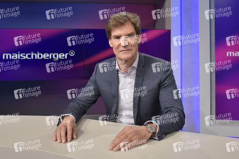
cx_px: 120
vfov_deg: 46.3
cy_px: 80
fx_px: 186
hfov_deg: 65.5
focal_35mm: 28
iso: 2500
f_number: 6.3
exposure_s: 1/200
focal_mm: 28
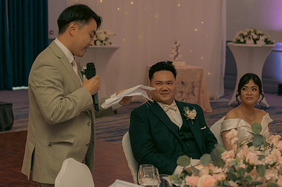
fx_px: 759
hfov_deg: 21.0
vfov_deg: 14.1
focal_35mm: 97
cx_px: 143
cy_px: 92
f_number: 3.5
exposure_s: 1/160
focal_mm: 70
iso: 2500
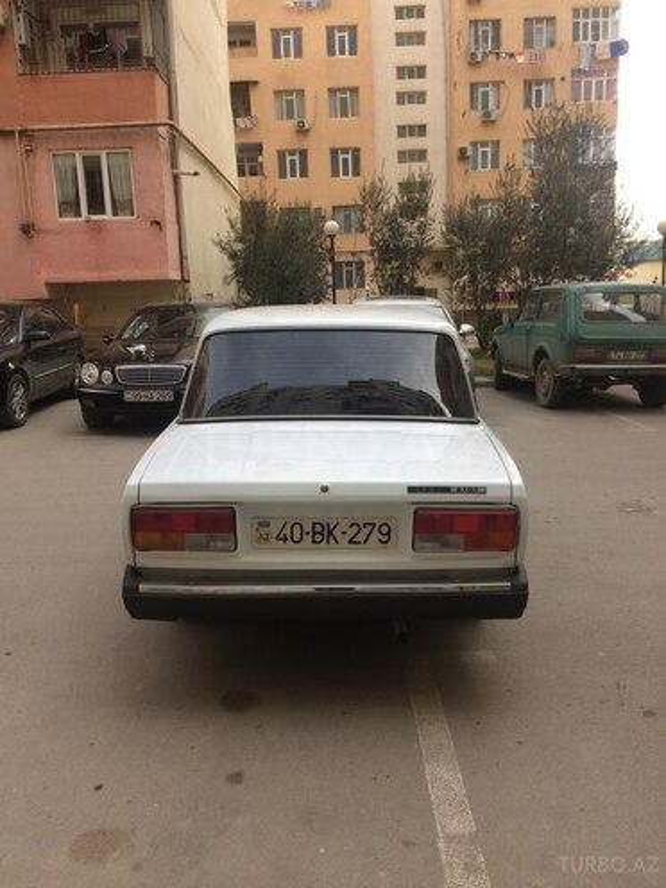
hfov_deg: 48.2
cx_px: 333
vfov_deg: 61.7
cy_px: 444
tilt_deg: -11.6
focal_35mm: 29
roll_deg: +4.0
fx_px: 744
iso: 32
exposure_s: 1/124
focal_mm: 4.15
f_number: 2.2
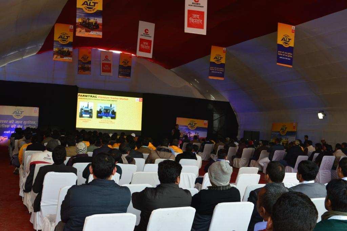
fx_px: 404
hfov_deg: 46.4
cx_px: 174
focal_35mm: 42
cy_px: 116
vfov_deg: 31.8
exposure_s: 1/80
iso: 400
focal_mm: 28
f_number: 8
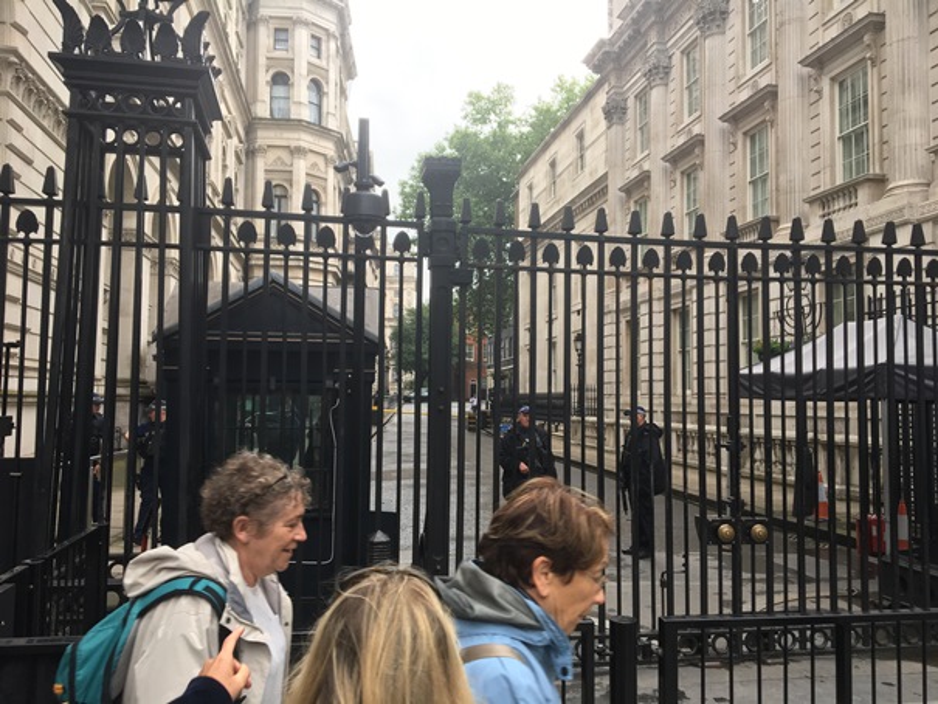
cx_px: 469
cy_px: 352
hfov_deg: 61.6
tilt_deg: +3.3
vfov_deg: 48.2
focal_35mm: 29
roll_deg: -0.7
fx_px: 786
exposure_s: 1/100
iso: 40
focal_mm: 4.15
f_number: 2.2
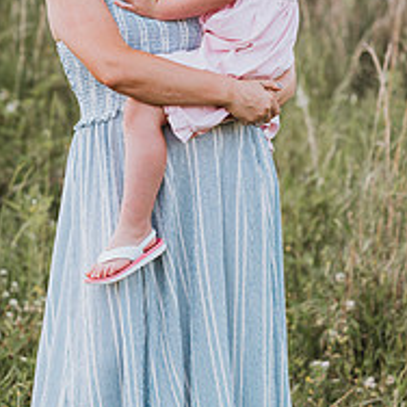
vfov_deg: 10.1
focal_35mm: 173
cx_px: 199
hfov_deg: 10.1
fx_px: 2301
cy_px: 110
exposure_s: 1/320
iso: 200
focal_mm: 85
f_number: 2.5
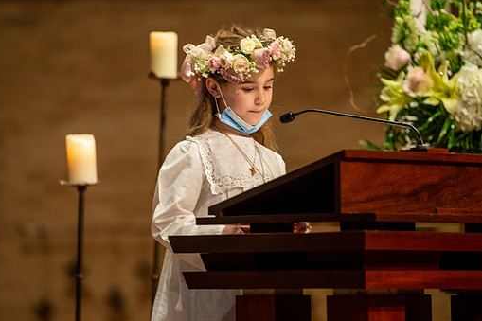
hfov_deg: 9.0
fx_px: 3052
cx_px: 233
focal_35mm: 228
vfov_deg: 6.0
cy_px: 164
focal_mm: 200
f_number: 2.8
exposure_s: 1/100
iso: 1600
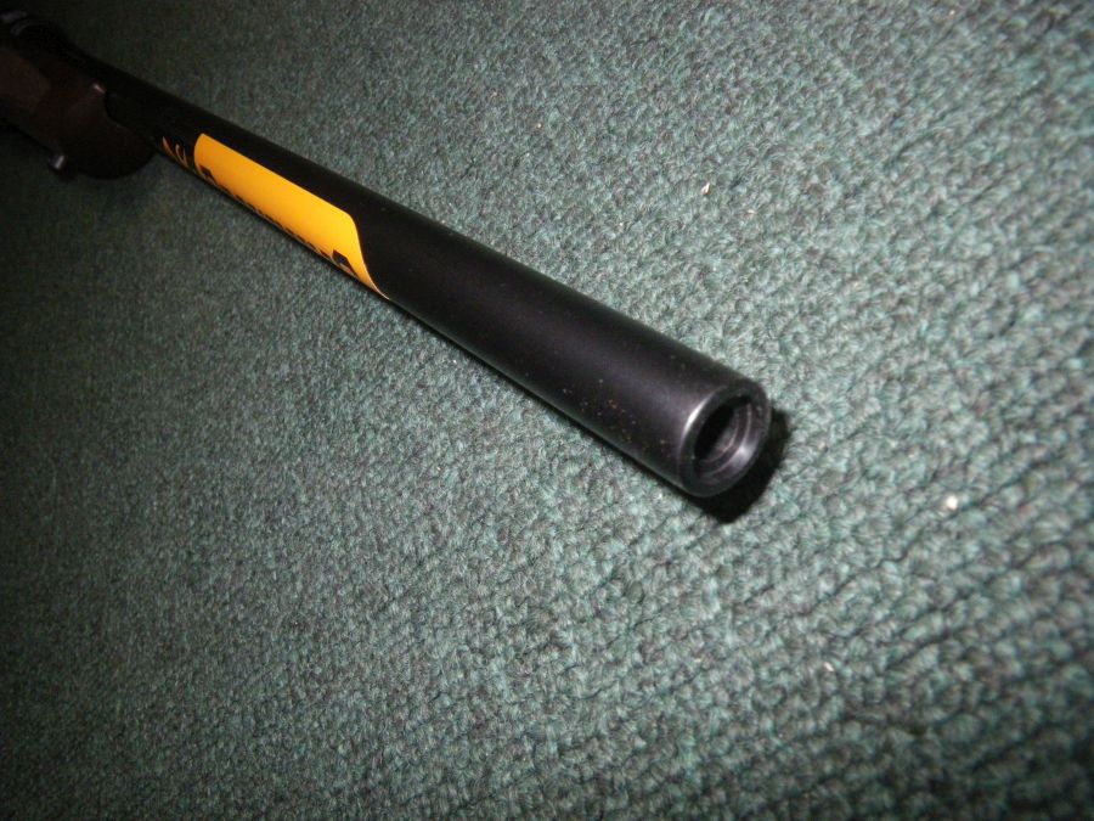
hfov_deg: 63.4
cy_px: 410
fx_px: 885
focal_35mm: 28
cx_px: 547
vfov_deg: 49.7
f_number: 4.2
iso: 400
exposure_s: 1/50
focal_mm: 5
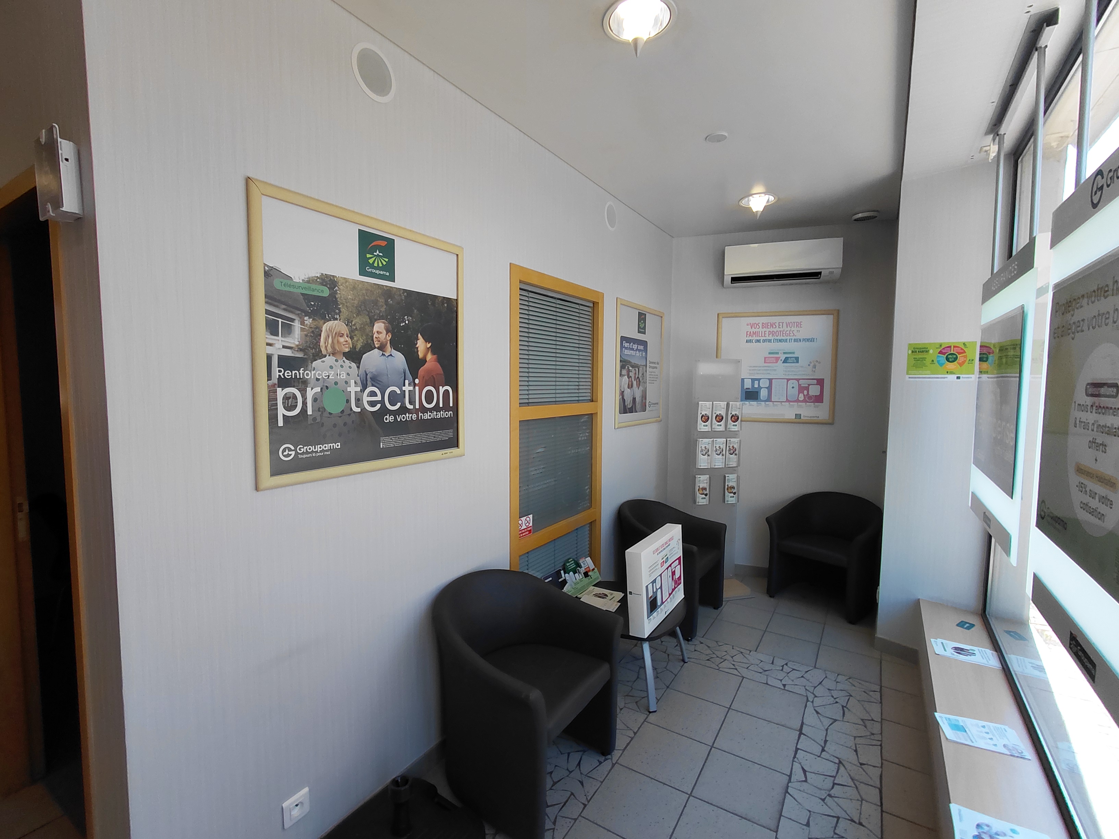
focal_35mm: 16
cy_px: 420
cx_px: 560
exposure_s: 1/157
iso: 40
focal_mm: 1.64
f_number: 2.2
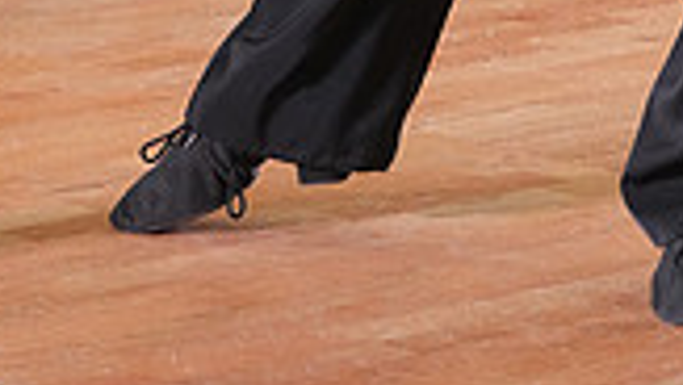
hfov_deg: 5.1
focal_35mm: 424
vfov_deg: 2.8
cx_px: 111
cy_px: -724
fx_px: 7685
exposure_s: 1/200
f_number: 5.6
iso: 3200
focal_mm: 114
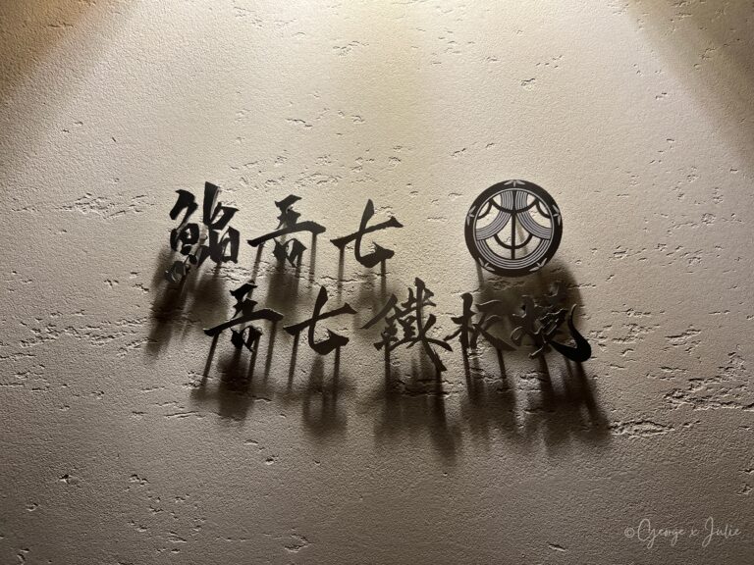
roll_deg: -0.3
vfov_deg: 53.1
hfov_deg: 67.3
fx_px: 566
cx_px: 377
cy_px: 282
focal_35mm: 26
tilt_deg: -4.7
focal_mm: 5.7
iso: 64
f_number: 1.5
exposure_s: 1/60
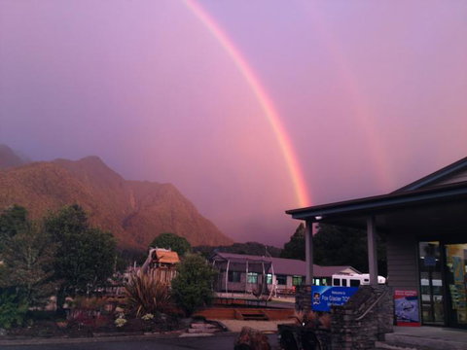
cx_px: 234
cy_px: 175
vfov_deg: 40.7
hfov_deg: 52.6
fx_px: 472
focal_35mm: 35
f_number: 2.4
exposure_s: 1/20
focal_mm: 4.28
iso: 50
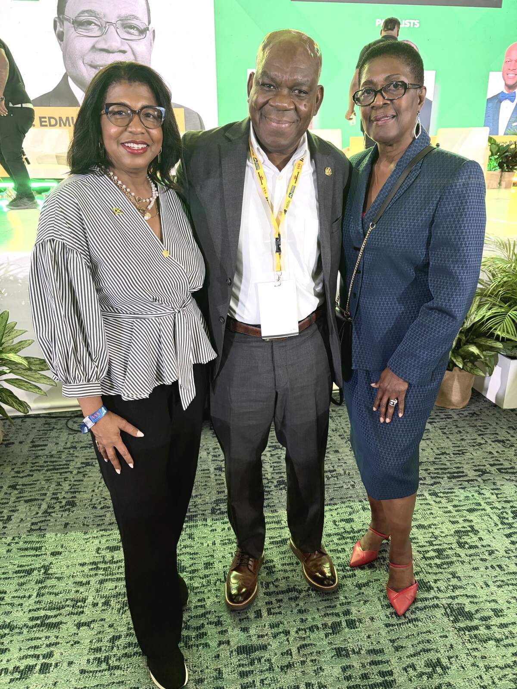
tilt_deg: -18.9
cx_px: 258
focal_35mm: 26
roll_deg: +1.5
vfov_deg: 67.3
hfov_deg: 53.1
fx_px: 518
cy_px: 344
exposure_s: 1/60
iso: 125
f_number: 1.6
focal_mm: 5.96
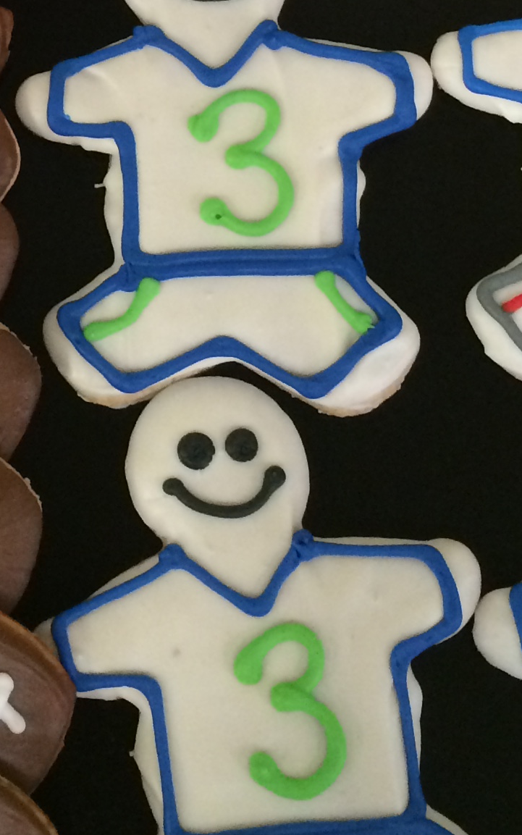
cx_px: -53
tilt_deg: -73.8
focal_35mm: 87
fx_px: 1980
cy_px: -52
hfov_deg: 14.7
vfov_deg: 22.6
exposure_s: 1/30
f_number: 2.2
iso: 250
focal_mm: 4.15
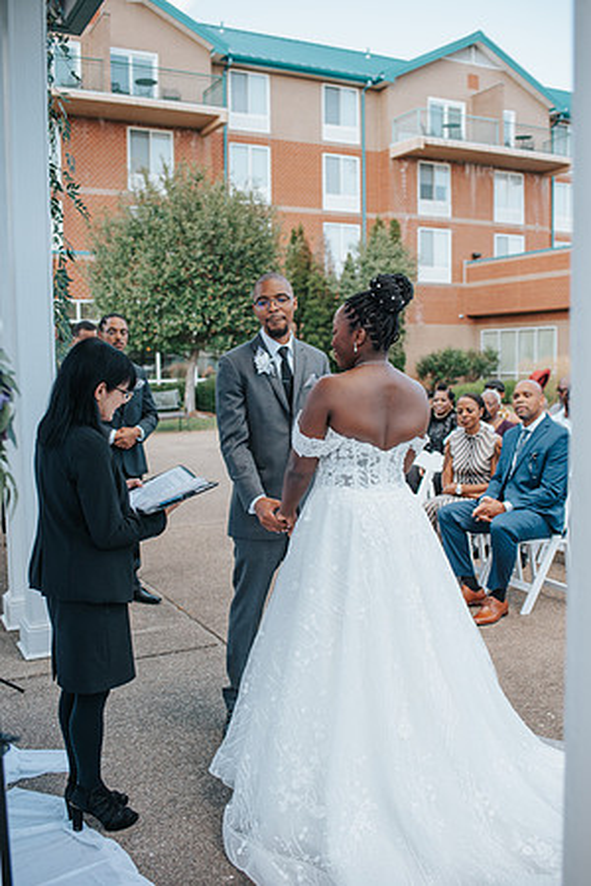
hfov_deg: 37.9
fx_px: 862
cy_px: 443
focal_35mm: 35
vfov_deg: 54.4
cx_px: 296
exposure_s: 1/1250
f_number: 3.2
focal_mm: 35
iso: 280
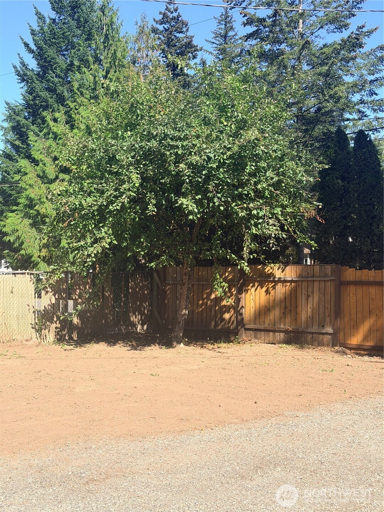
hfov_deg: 30.3
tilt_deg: +0.4
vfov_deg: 39.7
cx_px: 192
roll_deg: +0.5
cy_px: 256
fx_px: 710
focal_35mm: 48
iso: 80
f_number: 1.78
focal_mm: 6.76
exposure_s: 1/2667
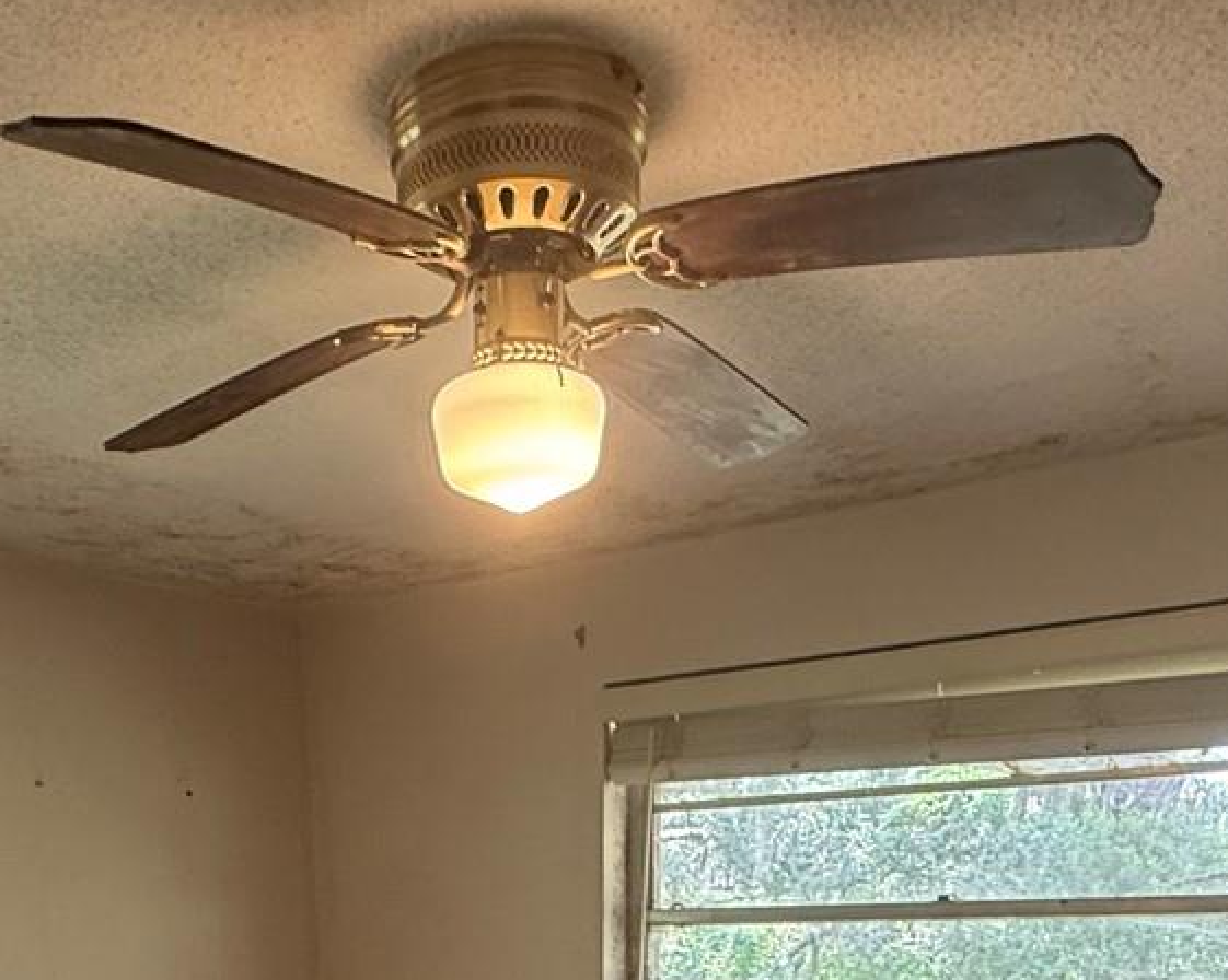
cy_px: 1234
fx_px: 1416
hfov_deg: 46.4
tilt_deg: -9.4
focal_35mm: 39
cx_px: 455
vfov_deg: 30.9
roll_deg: -0.2
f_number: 2.2
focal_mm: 2.22
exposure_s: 1/99
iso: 160
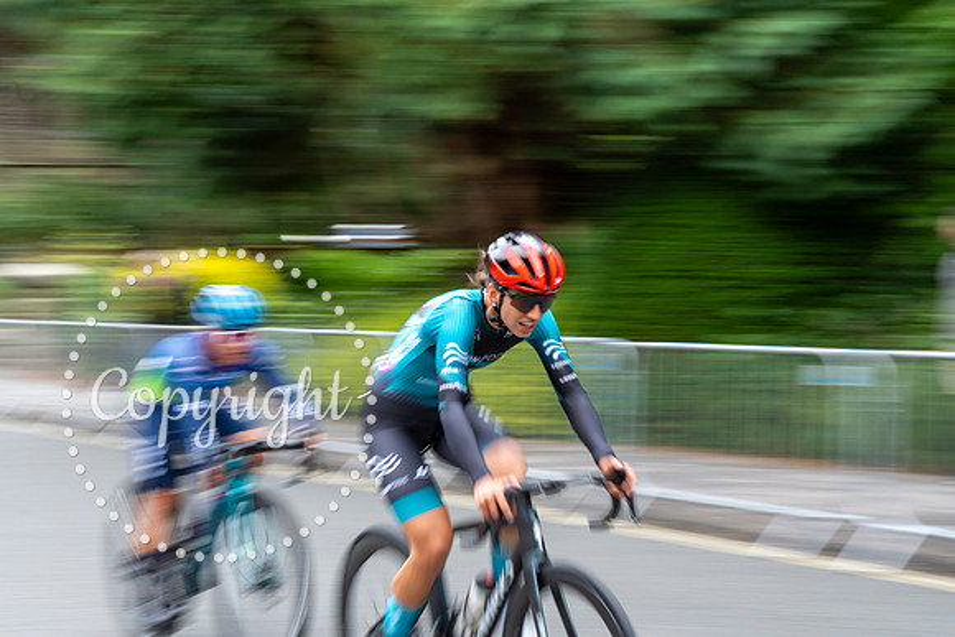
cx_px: 478
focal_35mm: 70
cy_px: 318
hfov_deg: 28.8
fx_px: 1857
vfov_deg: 19.5
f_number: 14
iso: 640
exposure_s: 1/40
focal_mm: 70
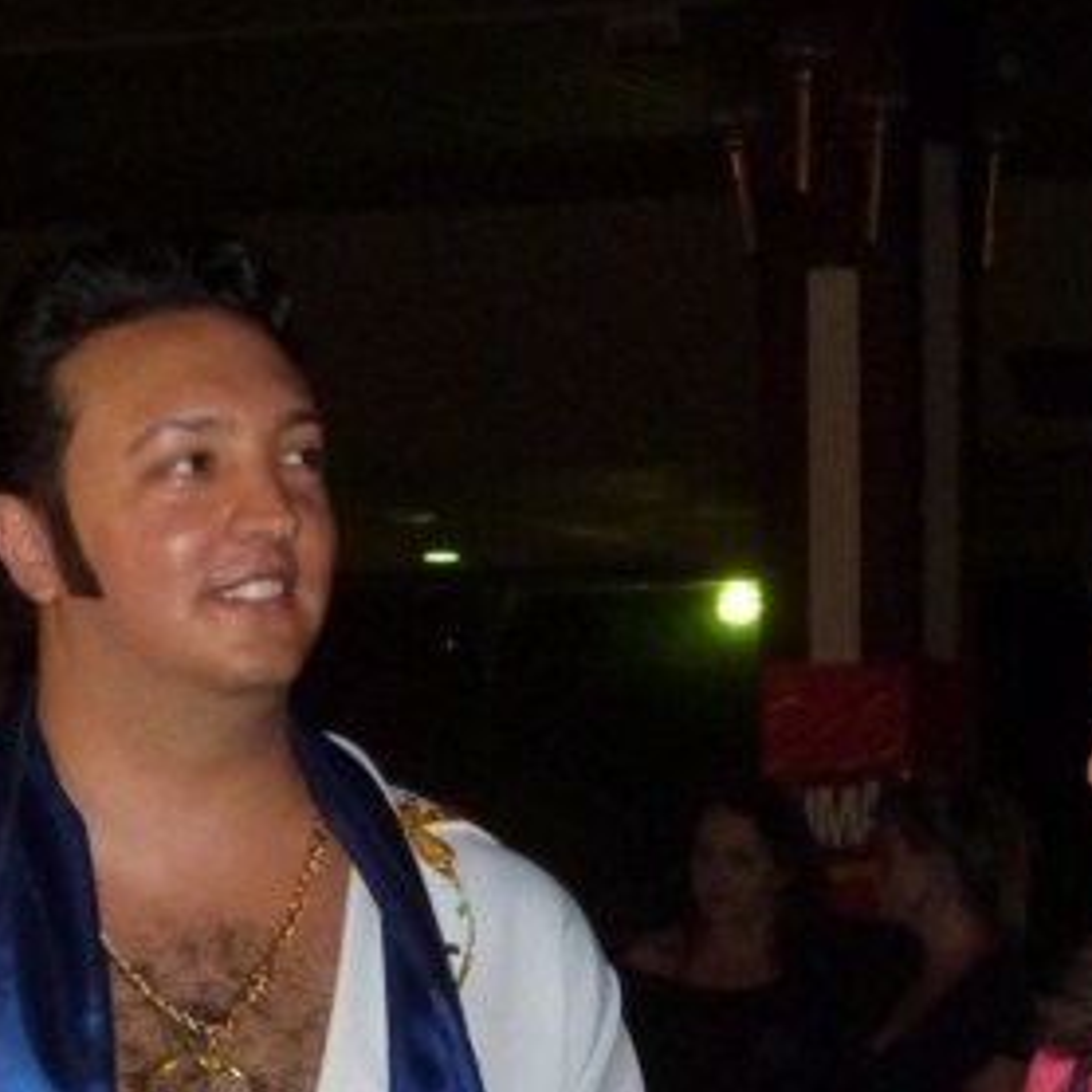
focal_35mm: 153
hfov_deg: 11.4
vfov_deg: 11.2
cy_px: 1284
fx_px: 5461
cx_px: 774
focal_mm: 8.5
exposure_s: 1/60
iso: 400
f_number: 3.2
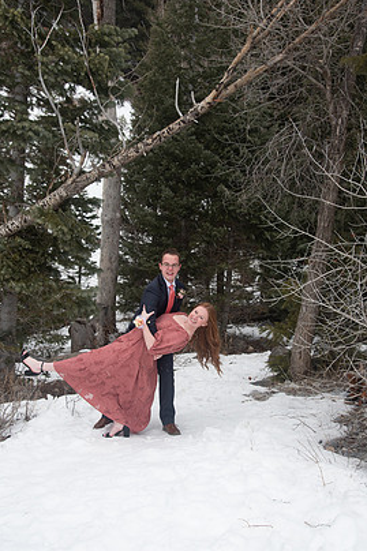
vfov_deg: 49.5
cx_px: 171
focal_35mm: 39
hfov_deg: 34.2
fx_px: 597
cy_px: 291
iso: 320
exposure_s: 1/125
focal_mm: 35
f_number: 5
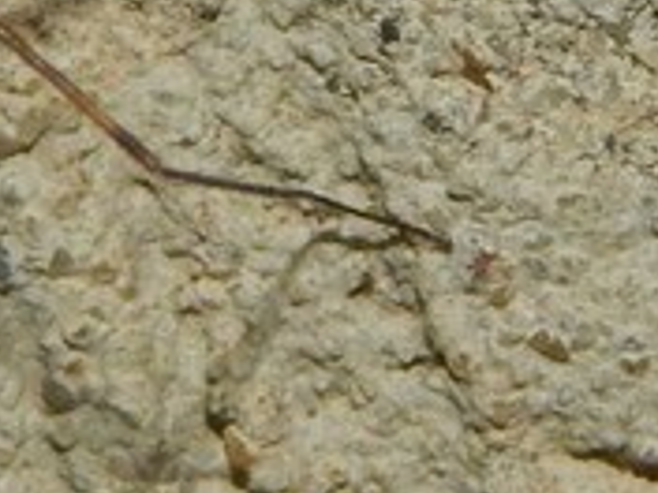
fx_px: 7851
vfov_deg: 3.6
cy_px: -176
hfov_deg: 4.8
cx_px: -125
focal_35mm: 413
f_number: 8.6
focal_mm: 15.3
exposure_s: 1/30
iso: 200
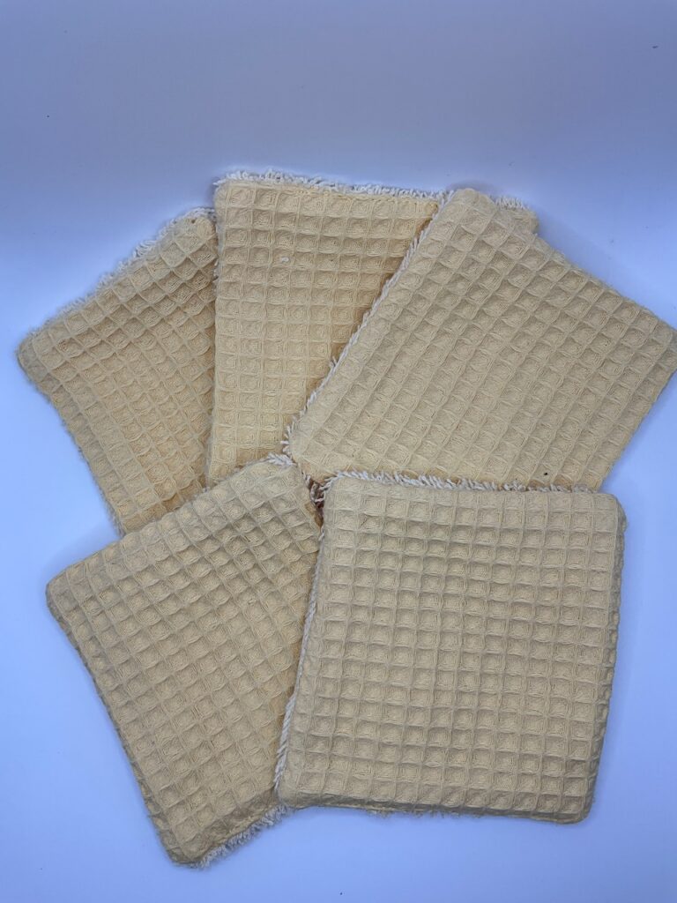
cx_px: 338
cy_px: 452
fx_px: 756
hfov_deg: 48.2
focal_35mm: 29
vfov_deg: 61.7
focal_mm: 3
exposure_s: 1/269
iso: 25
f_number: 1.8
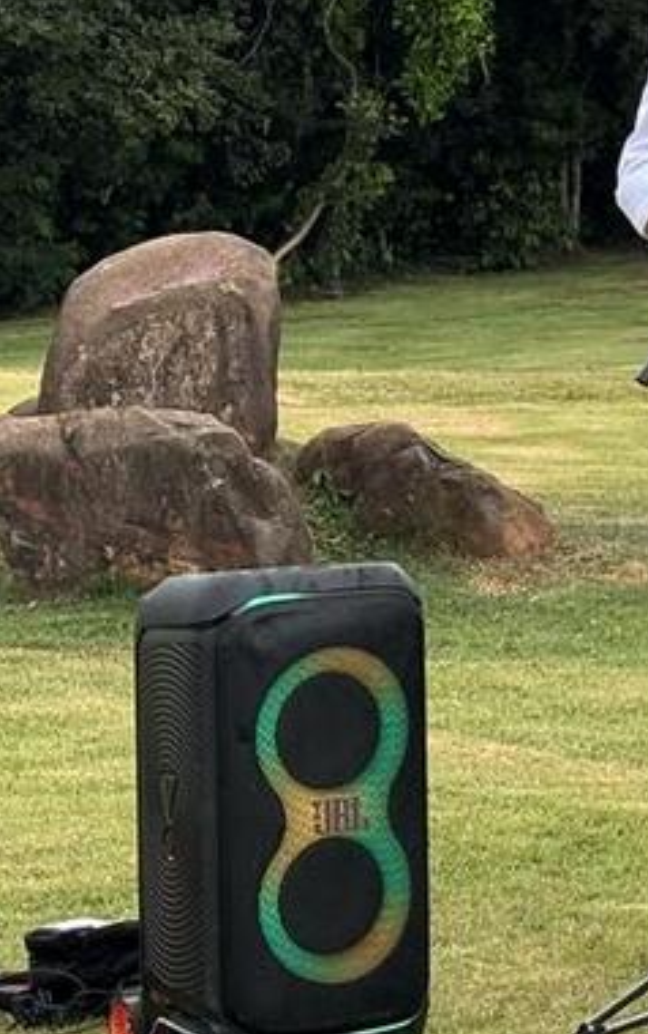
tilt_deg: -7.6
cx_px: 1323
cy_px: 212
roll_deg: +0.3
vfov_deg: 12.0
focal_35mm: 174
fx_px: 4909
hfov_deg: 7.3
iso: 50
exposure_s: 1/118
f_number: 1.6
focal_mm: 5.96
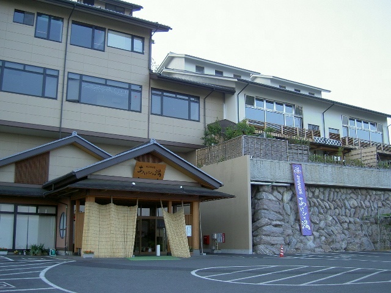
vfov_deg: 36.8
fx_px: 441
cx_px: 196
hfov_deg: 47.9
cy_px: 146
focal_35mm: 39
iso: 100
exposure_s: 1/167
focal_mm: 8
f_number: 2.8
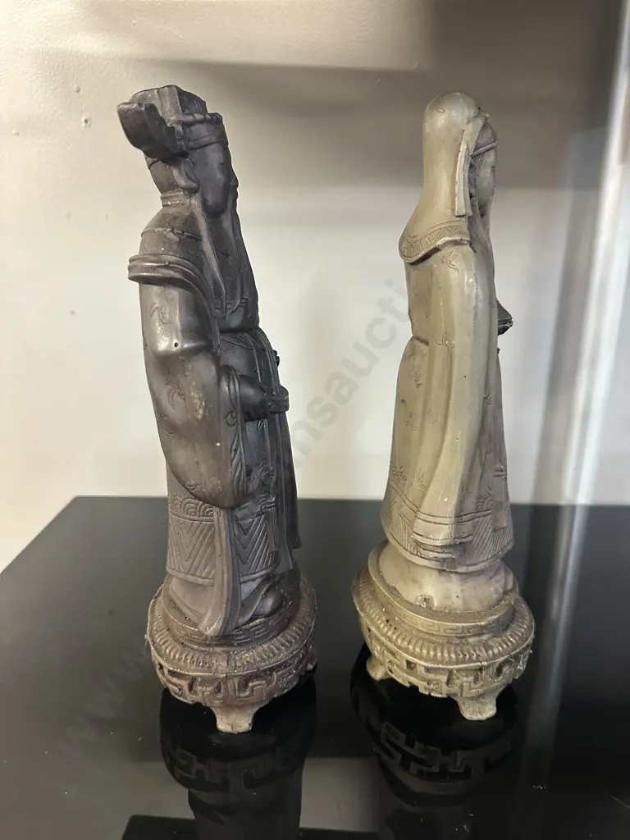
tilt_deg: -20.0
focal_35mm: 24
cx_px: 315
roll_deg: -0.4
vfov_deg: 71.6
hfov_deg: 56.8
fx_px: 582
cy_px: 420
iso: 500
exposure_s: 1/50
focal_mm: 6.86
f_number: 1.78
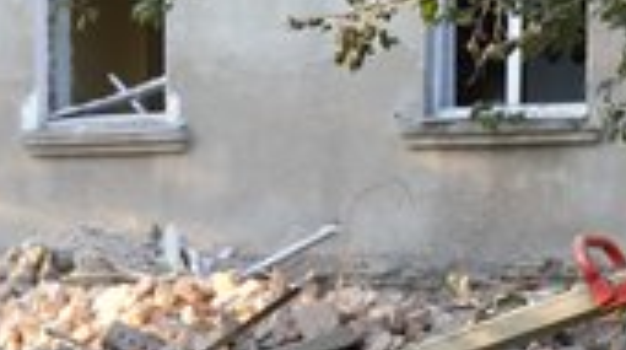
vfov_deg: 9.9
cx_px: 217
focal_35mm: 121
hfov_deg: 17.7
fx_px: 2005
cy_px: 265
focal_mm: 49
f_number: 4
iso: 400
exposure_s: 1/160
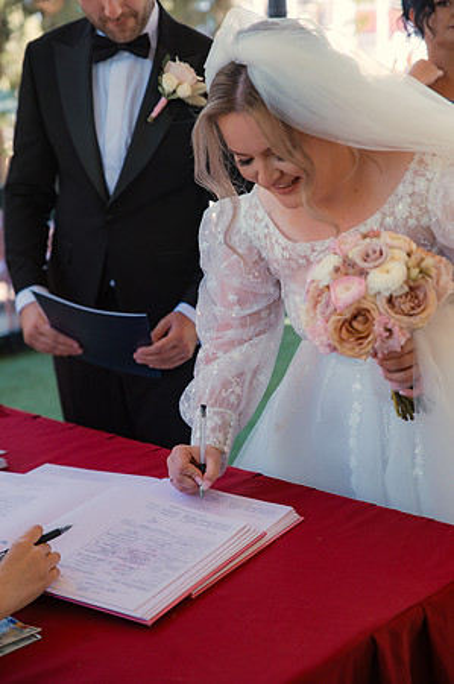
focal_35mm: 70
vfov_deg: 28.9
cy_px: 342
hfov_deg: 19.4
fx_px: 1327
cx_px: 227
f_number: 3.5
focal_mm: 70
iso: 500
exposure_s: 1/125
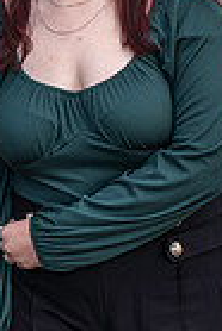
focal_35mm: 171
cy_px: 162
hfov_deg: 8.0
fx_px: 1578
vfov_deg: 12.0
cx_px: -41
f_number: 4
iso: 100
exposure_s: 1/200
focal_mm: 53
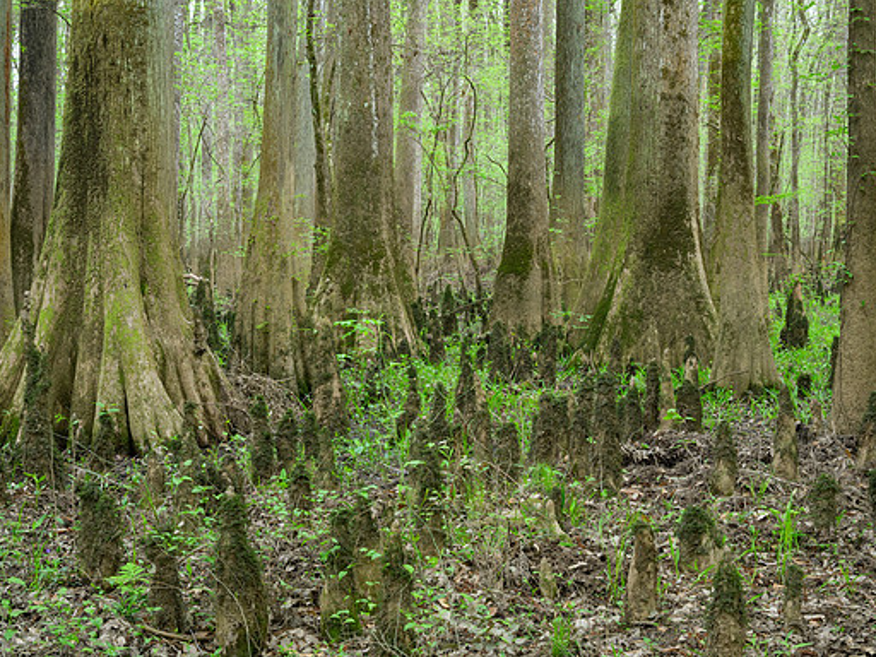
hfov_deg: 35.5
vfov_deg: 27.0
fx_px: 1367
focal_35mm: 54
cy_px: 320
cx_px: 412
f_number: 14
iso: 640
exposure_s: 1/30
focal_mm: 48
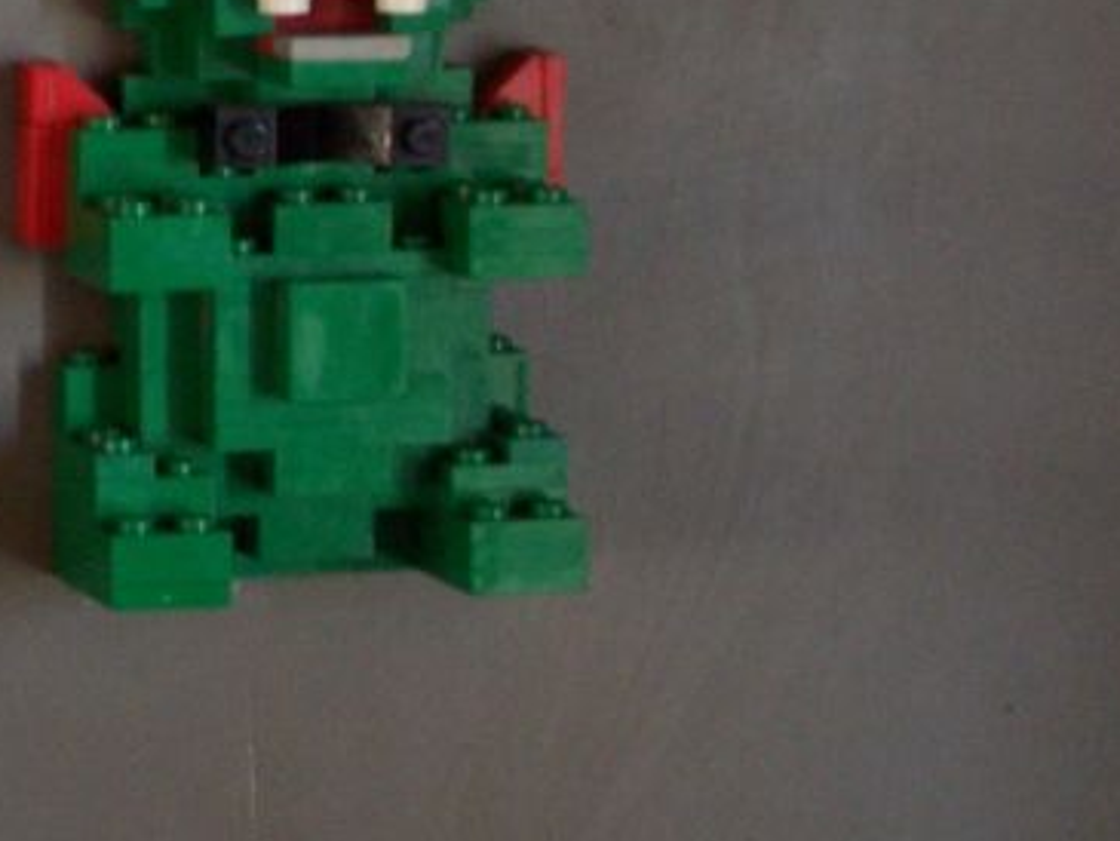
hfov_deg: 10.3
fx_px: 6085
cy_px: -215
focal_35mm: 188
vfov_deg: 7.8
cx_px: -218
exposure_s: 1/8
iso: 140
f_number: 3.2
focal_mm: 11.1
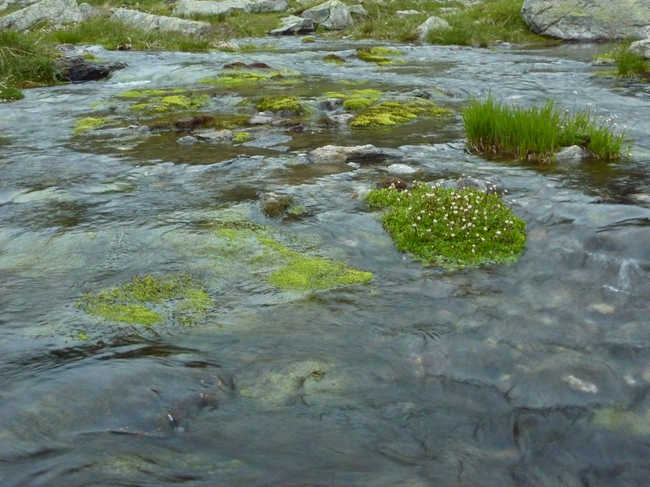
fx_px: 751
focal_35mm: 40
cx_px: 347
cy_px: 229
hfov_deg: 46.8
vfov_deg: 35.9
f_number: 3.6
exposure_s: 1/13
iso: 800
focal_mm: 6.1
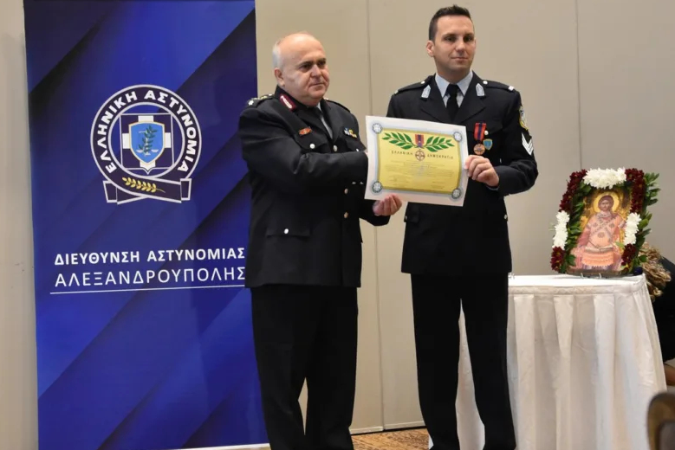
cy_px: 229
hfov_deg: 30.0
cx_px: 268
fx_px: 1257
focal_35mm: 67
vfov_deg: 20.3
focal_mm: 34
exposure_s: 1/125
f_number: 4.2
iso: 3200
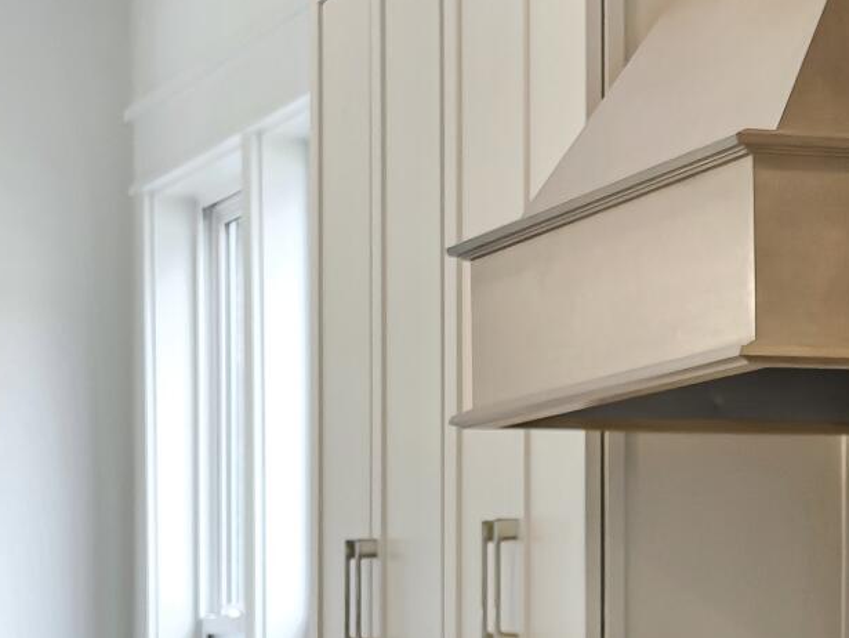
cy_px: 684
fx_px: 3828
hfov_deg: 12.5
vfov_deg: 9.4
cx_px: 907
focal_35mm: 156
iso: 64
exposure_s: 1/60
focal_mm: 6.76
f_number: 1.8
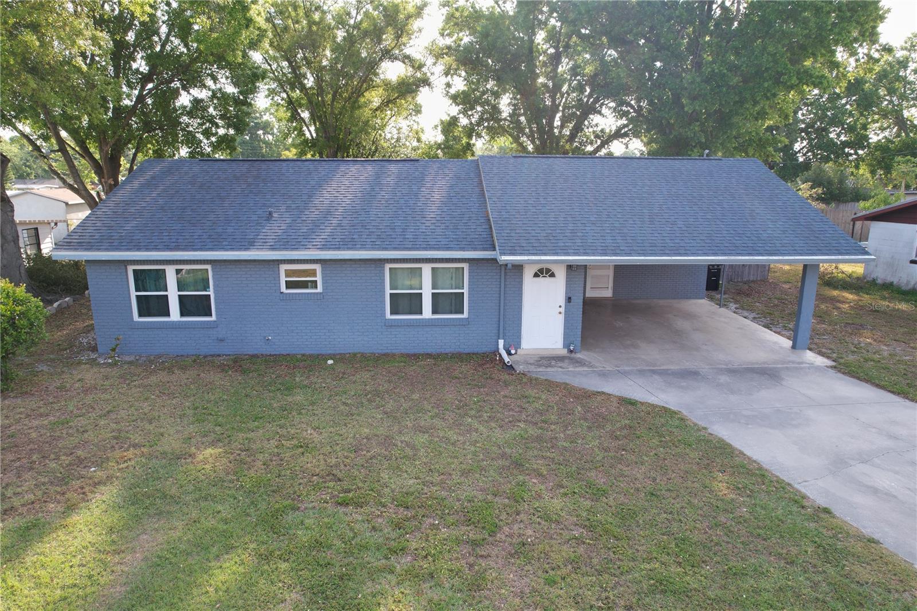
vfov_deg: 57.2
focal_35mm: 22
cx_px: 458
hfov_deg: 78.6
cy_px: 306
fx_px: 560
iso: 100
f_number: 2.8
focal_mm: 8.38
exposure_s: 1/90
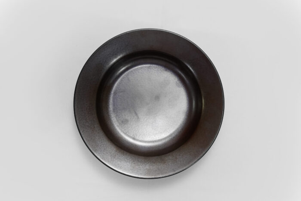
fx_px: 427
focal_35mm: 51
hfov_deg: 38.9
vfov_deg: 26.5
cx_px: 150
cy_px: 100
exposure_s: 1/100
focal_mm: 51
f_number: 13
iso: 3200
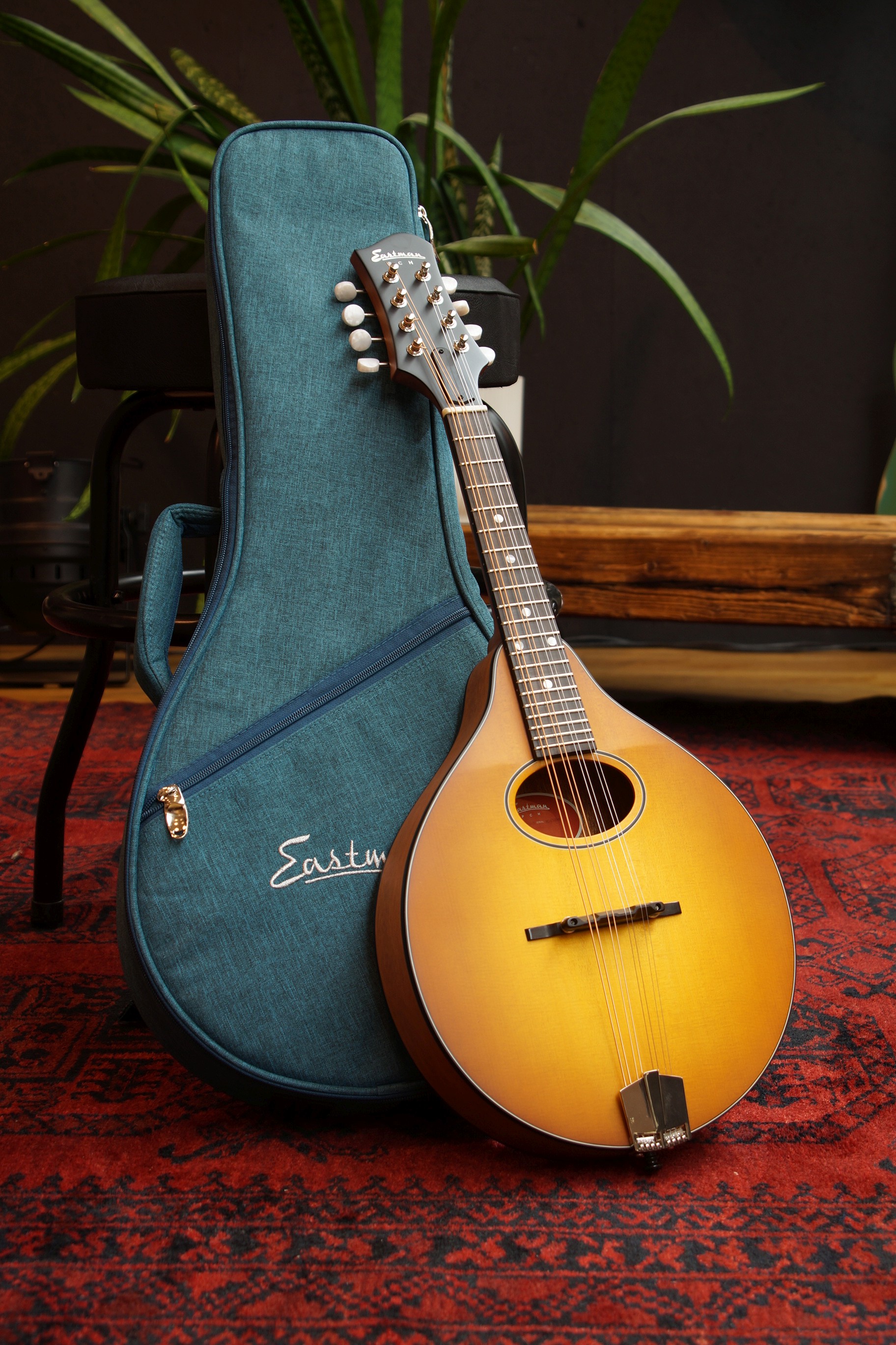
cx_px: 448
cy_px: 672
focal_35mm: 52
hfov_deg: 25.8
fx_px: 1960
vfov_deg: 37.9
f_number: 5.6
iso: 100
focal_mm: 35
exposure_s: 1/10
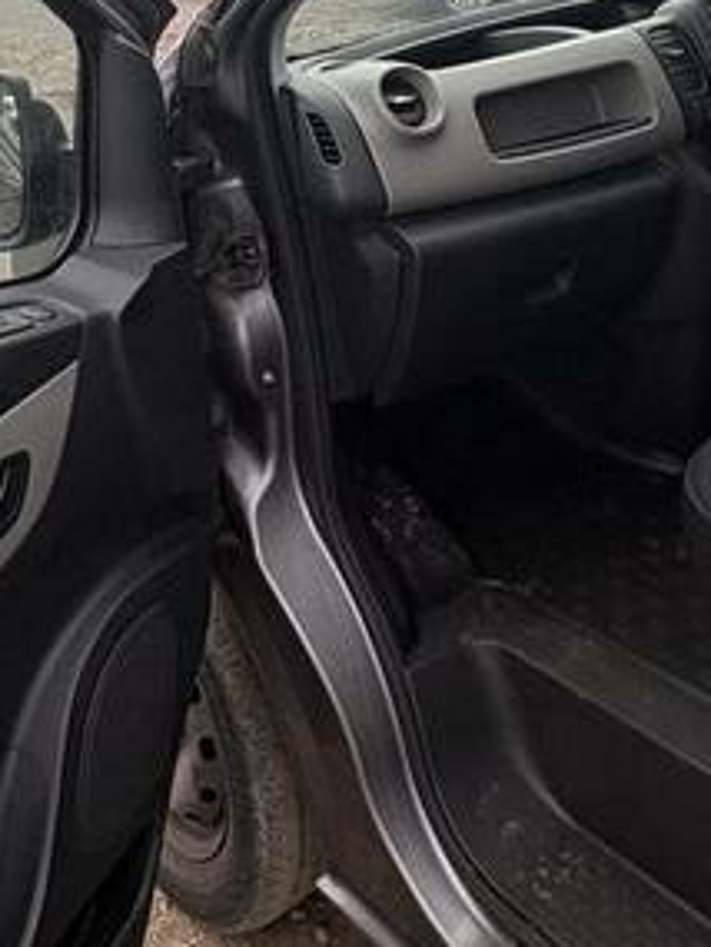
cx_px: 286
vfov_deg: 38.3
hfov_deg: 32.8
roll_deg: +2.6
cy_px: 7
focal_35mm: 44
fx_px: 1204
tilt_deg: -3.7
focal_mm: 2.22
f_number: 2.2
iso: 40
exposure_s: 1/375
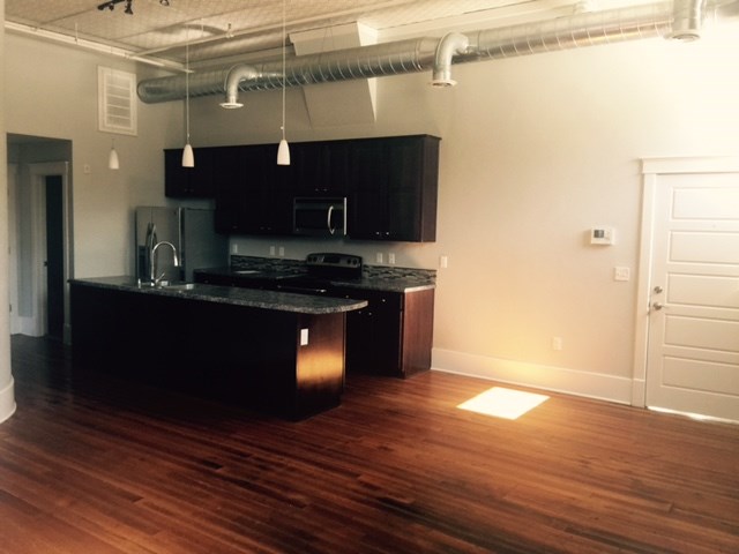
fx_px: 619
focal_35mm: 29
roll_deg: -1.6
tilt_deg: -2.2
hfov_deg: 61.7
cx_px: 370
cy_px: 277
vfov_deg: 48.2
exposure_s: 1/30
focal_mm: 4.15
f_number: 2.2
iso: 50
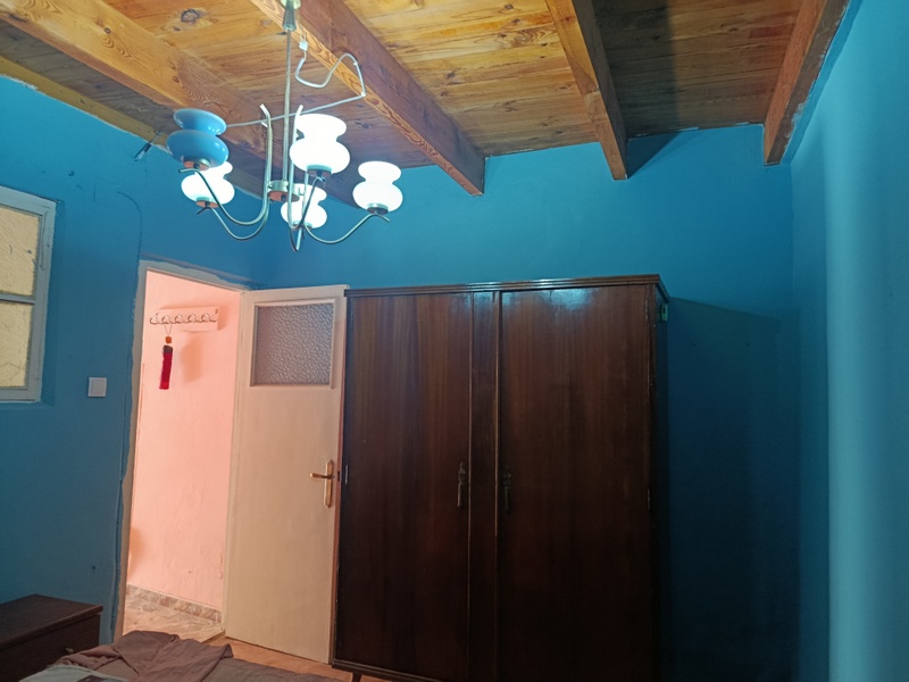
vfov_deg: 56.8
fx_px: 630
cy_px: 341
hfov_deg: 71.6
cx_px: 454
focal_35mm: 24
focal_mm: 5.24
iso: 984
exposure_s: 1/33.3
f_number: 1.7
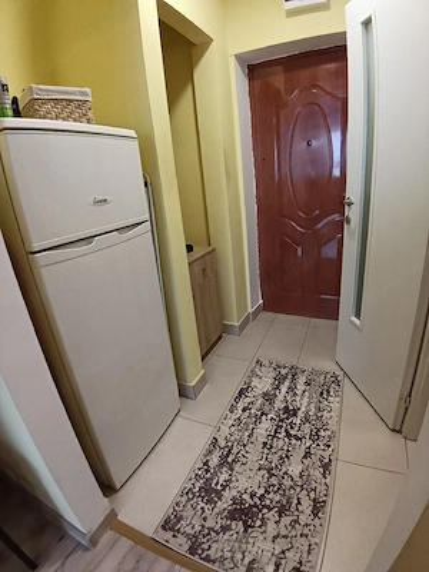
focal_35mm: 17
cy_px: 286
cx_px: 214
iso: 425
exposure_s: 1/50
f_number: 2.2
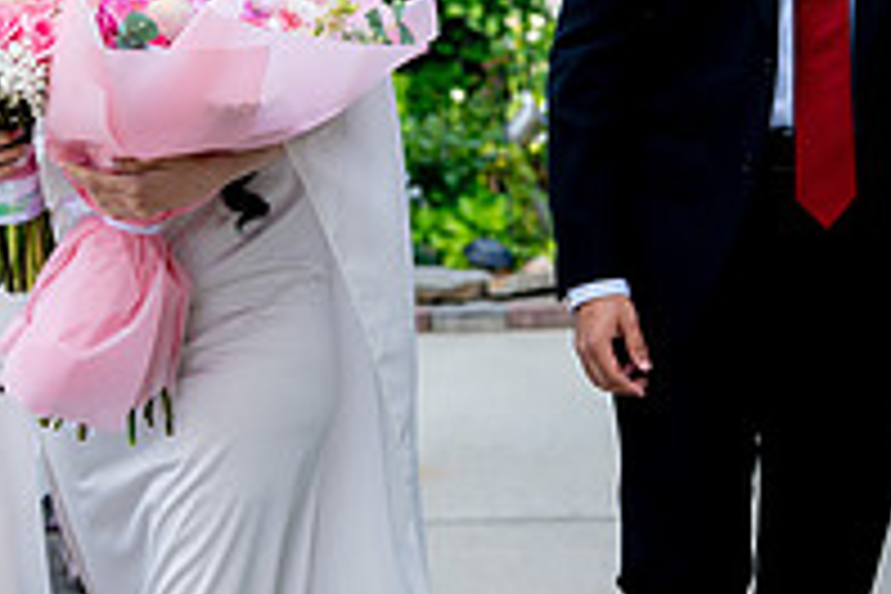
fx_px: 2029
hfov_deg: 24.8
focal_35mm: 82
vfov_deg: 16.6
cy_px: 241
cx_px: 428
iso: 125
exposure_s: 1/400
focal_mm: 28
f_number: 2
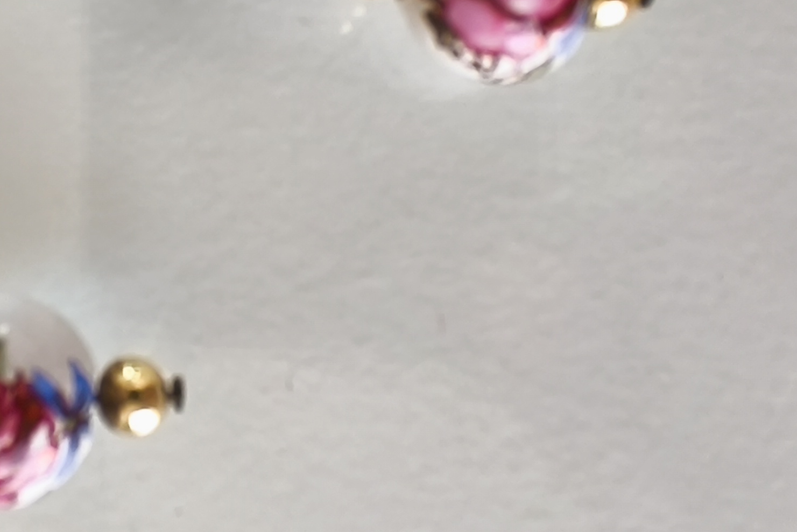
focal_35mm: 53
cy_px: 136
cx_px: 146
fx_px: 1174
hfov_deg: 36.1
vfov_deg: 25.2
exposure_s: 1/30
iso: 50
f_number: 2.2
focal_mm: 1.65
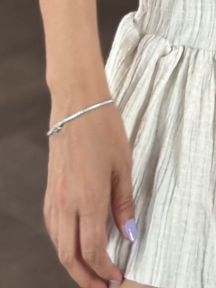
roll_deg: +4.4
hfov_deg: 6.2
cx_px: 364
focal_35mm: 236
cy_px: -346
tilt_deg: -15.6
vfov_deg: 7.9
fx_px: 1963
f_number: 1.78
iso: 200
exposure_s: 1/60
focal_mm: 6.86
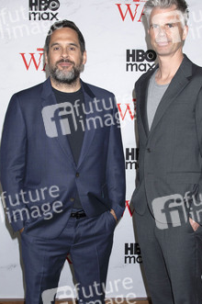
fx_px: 245
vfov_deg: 63.6
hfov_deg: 44.8
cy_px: 162
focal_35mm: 29
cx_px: 116
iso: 640
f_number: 5.6
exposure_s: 1/200
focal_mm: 24
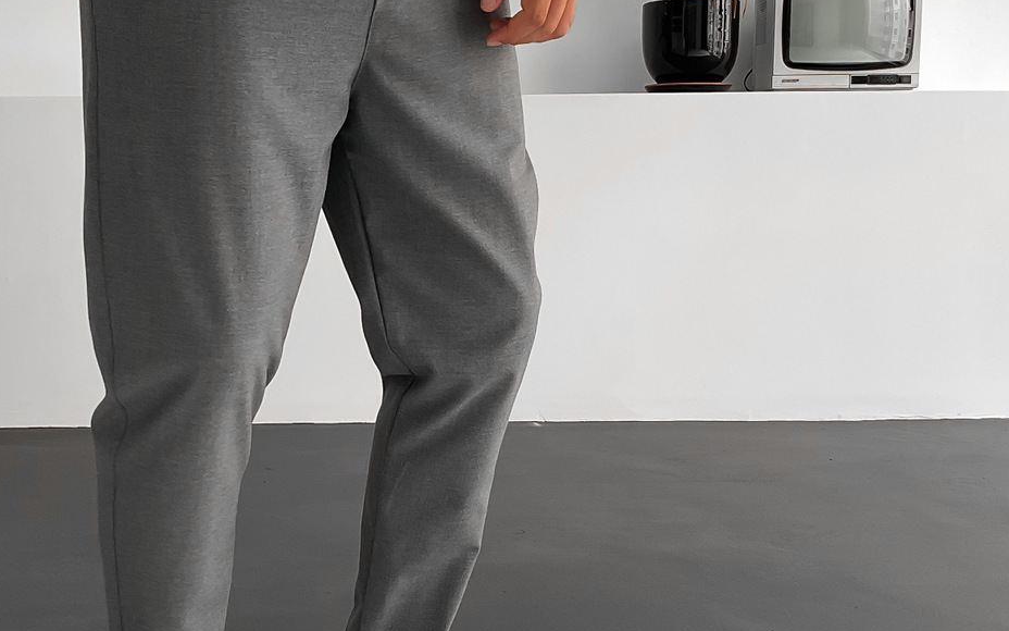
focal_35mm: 53
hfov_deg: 38.0
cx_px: 384
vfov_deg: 24.4
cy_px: 321
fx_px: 1457
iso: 40
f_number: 1.8
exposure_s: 1/120
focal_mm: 3
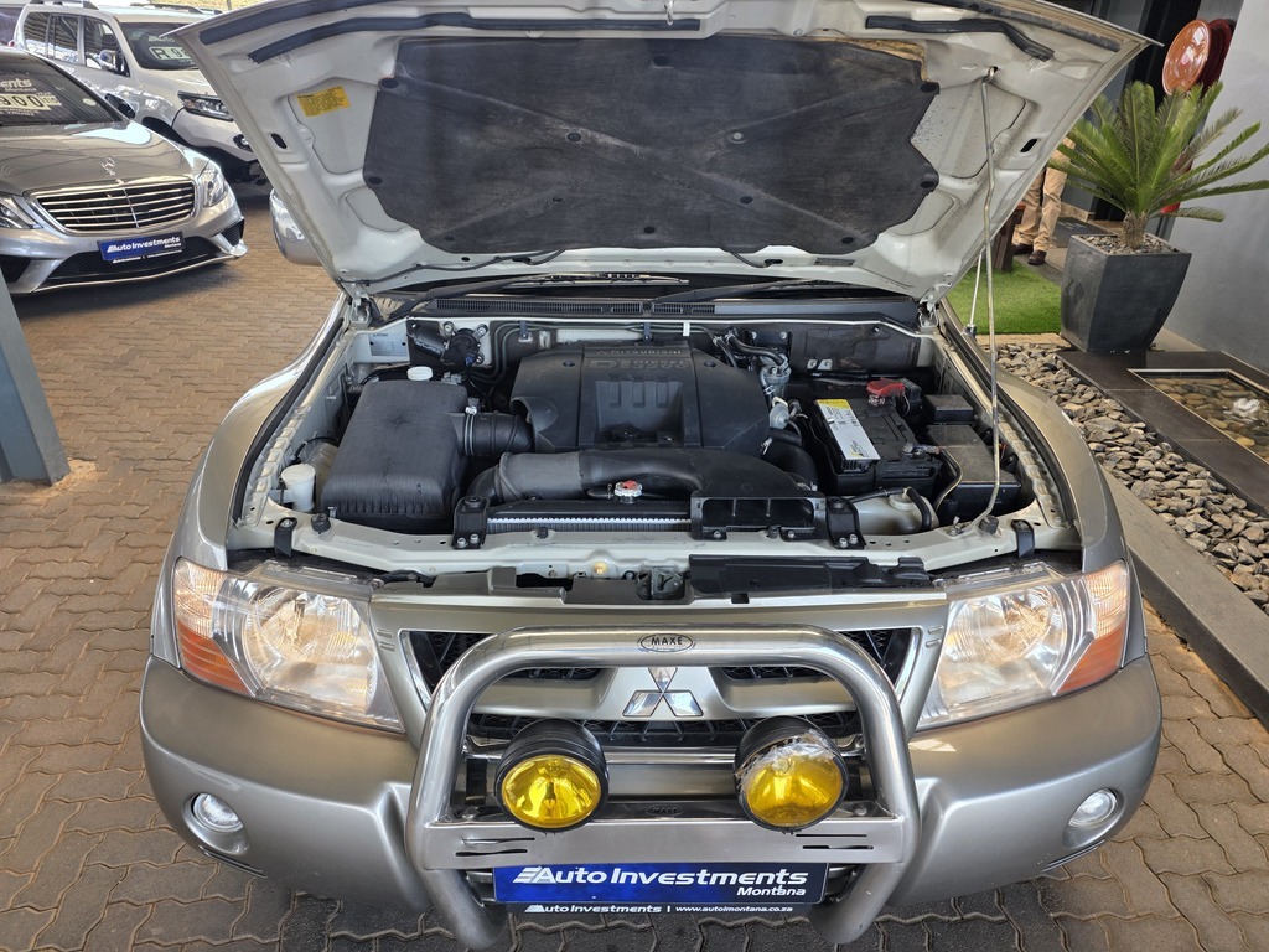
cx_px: 634
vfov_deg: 58.9
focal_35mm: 23
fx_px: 843
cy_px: 476
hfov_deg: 73.9
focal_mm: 6.25
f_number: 1.7
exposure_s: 1/180
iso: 80
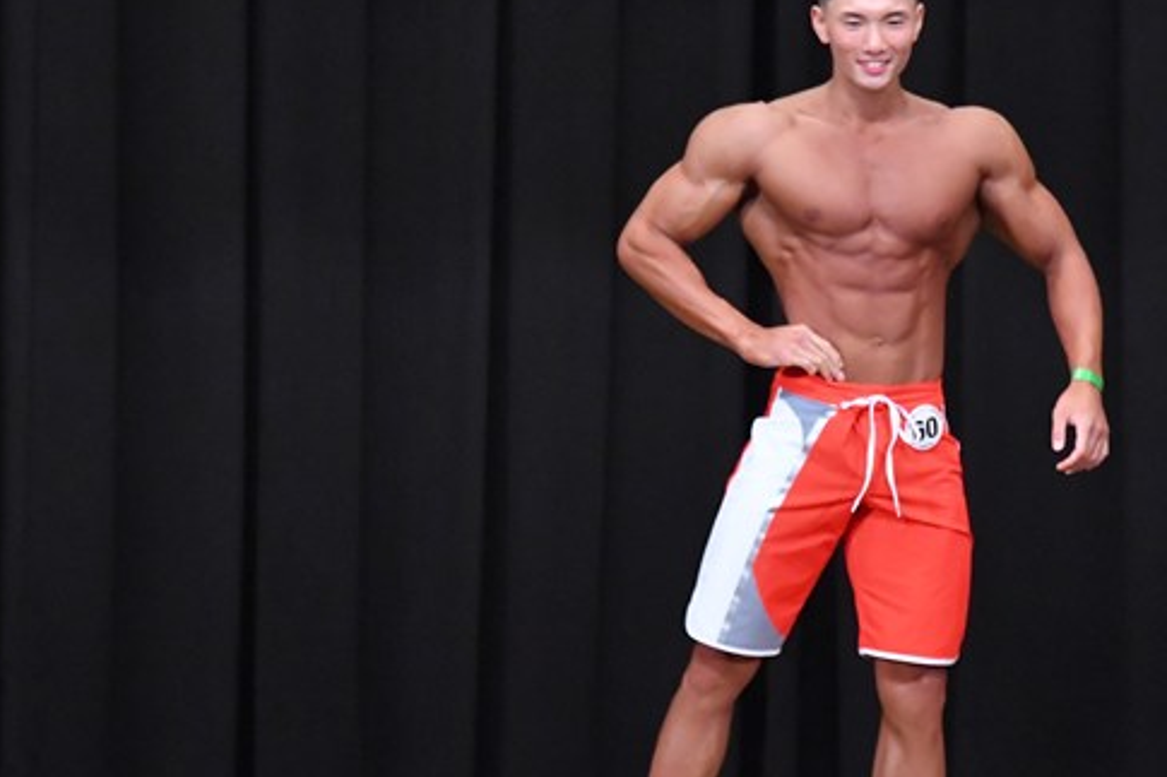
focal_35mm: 347
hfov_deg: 5.9
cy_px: 438
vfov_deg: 4.0
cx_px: 752
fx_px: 11244
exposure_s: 1/400
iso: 8000
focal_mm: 145
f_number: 5.6
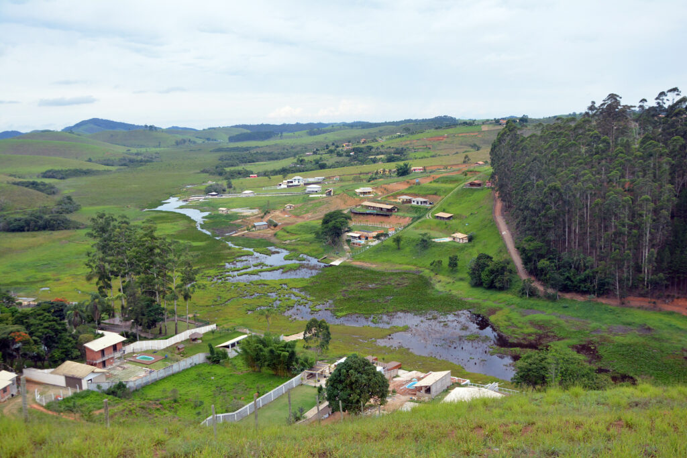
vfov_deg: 36.9
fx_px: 687
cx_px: 344
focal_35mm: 36
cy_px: 229
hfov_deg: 53.1
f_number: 8
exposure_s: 1/1250
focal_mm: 24
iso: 1250
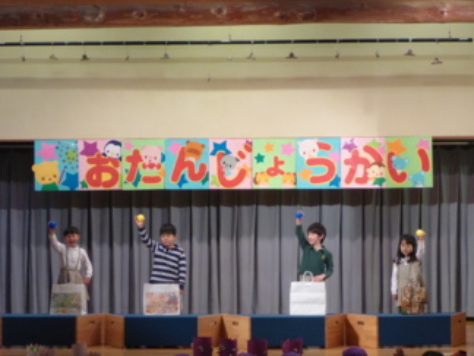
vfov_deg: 18.0
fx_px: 1123
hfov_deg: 23.8
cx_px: 236
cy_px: 176
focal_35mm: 82
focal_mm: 13.4
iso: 800
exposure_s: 1/40
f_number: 5.5
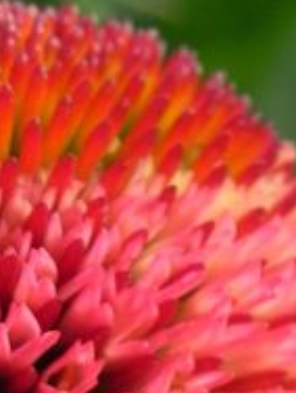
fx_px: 2221
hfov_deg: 7.6
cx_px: -60
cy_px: 582
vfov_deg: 9.8
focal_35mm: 195
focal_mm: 8.2
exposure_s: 1/400
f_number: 3.5
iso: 160
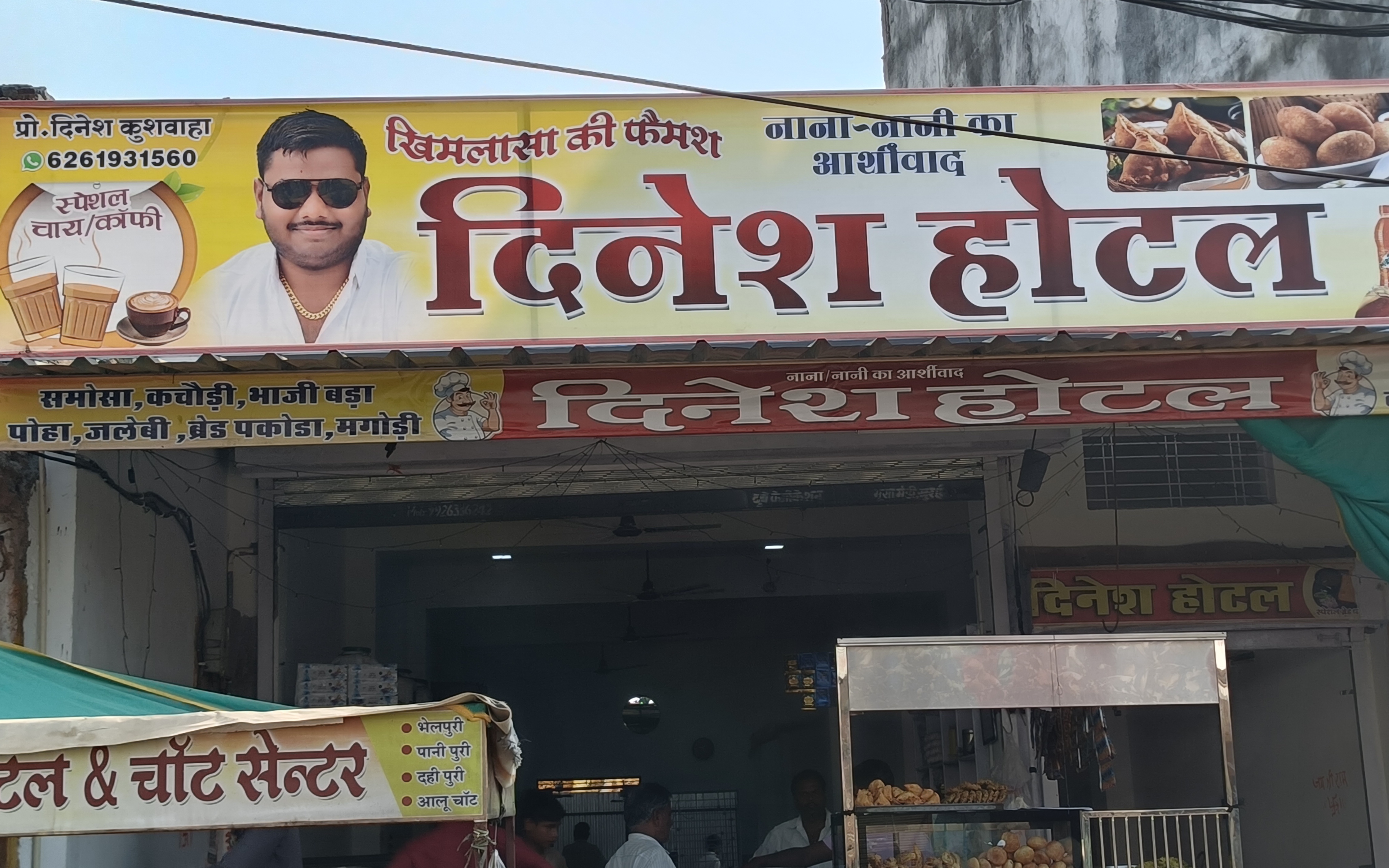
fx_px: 2044
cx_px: 704
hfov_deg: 37.5
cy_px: 424
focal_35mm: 54
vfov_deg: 24.0
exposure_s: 1/399
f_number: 1.7
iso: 101
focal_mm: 4.7
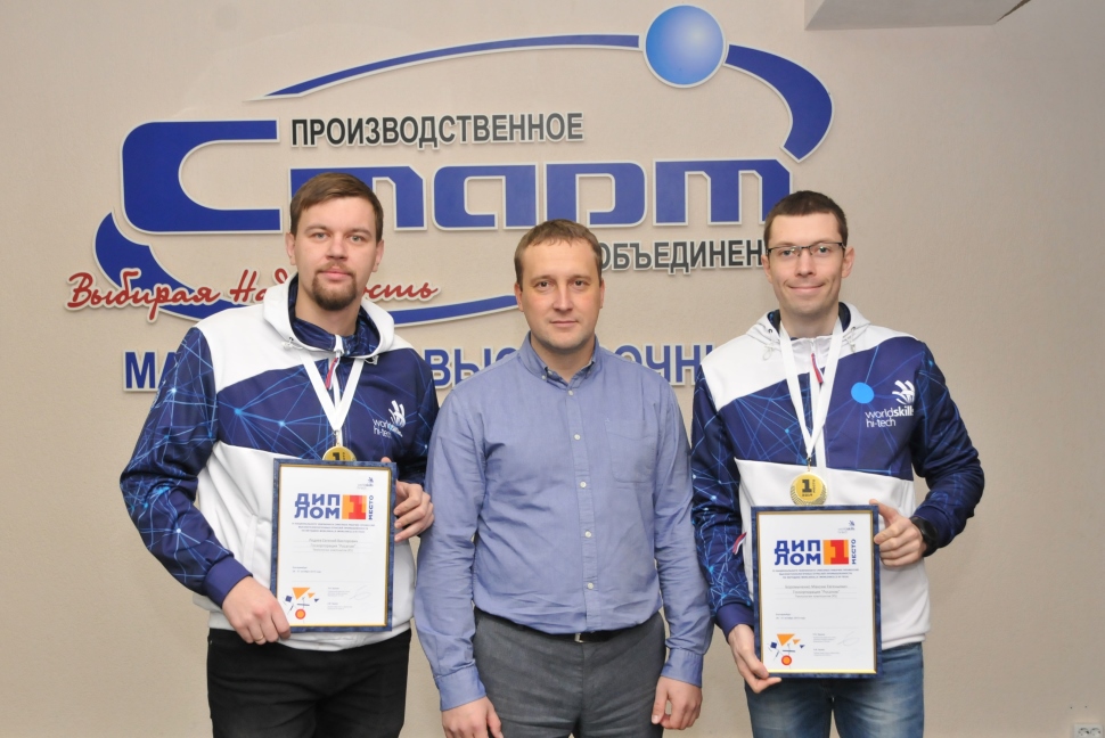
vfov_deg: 35.5
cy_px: 369
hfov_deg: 51.3
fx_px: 1152
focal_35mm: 38
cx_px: 552
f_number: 5.6
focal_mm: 25
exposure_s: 1/125
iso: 1000
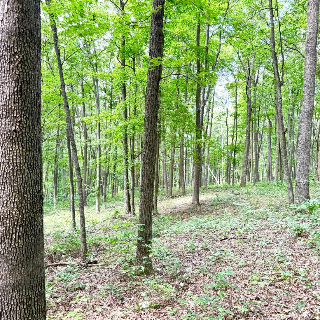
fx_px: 303
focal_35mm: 29
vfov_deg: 55.6
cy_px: 159
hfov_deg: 55.5
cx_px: 176
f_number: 1.78
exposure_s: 1/225
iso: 200
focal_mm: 6.76
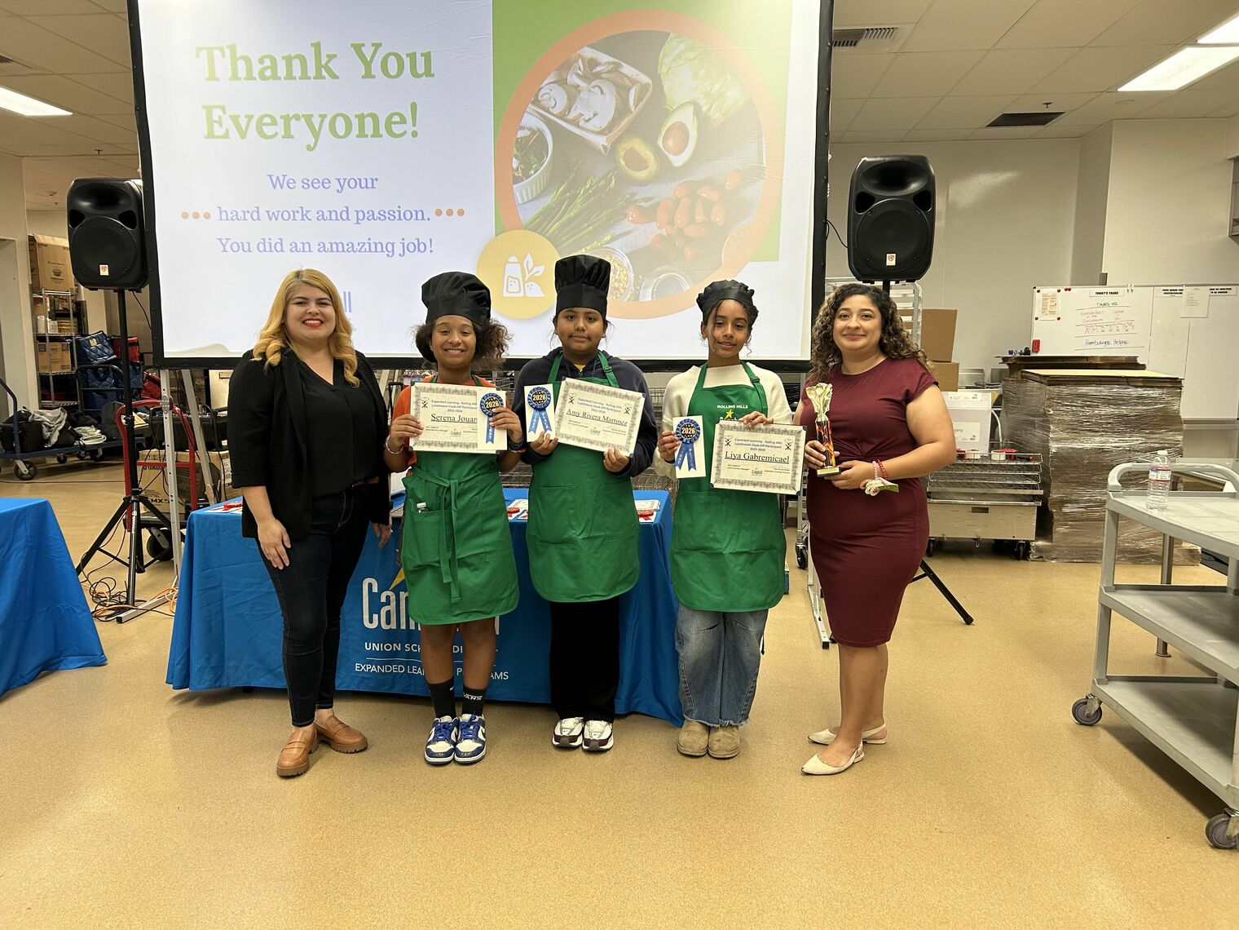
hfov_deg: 67.3
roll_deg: -0.4
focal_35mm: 26
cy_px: 465
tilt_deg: -7.6
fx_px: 931
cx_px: 620
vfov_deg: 53.1
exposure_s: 1/120
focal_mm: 5.7
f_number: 1.5
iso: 125
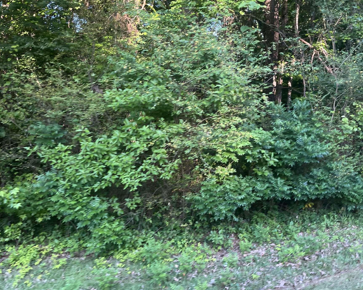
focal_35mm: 34
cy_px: 126
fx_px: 365
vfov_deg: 43.3
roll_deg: +2.4
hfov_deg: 52.8
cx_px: 182
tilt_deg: +2.9
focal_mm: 5.1
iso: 64
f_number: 1.6
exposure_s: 1/121
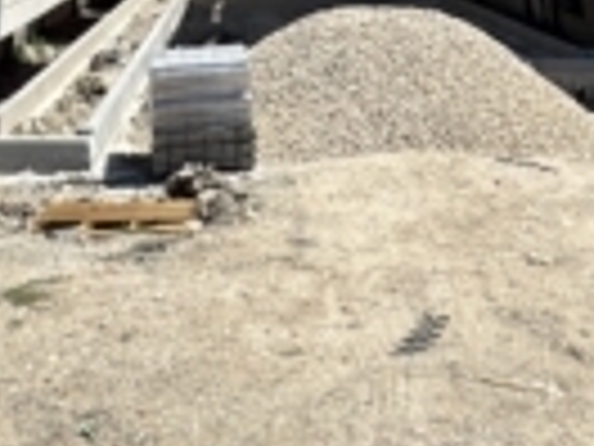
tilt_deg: +21.9
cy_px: -518
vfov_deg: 16.2
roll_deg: -0.9
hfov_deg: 31.1
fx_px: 1064
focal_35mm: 62
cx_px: 248
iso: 50
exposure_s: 1/1832
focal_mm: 2.22
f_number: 2.2
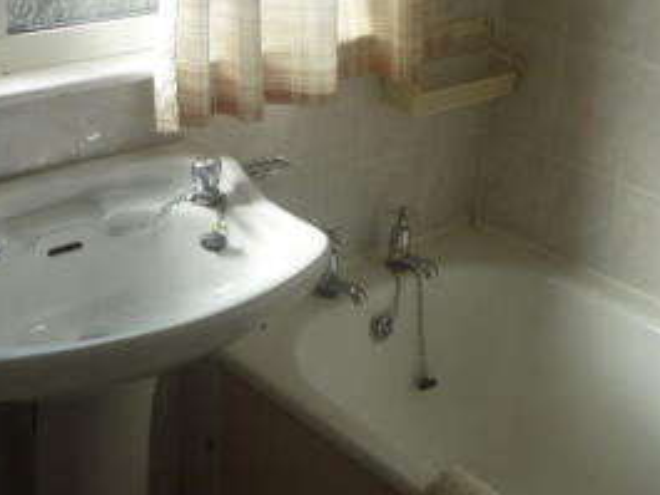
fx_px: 1049
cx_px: 258
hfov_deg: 34.8
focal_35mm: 55
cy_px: 103
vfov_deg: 26.1
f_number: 2.8
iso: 80
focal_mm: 4.4
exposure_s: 1/250
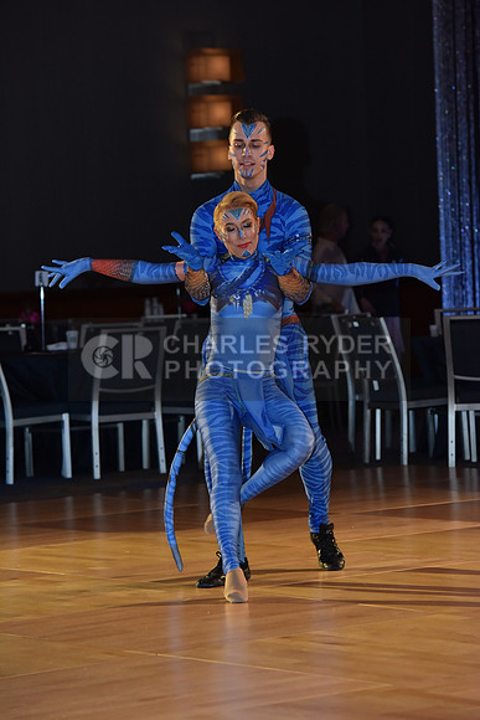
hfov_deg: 9.2
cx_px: 240
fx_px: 2998
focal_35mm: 150
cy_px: 360
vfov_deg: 13.7
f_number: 5
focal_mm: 150
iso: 2000
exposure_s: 1/250
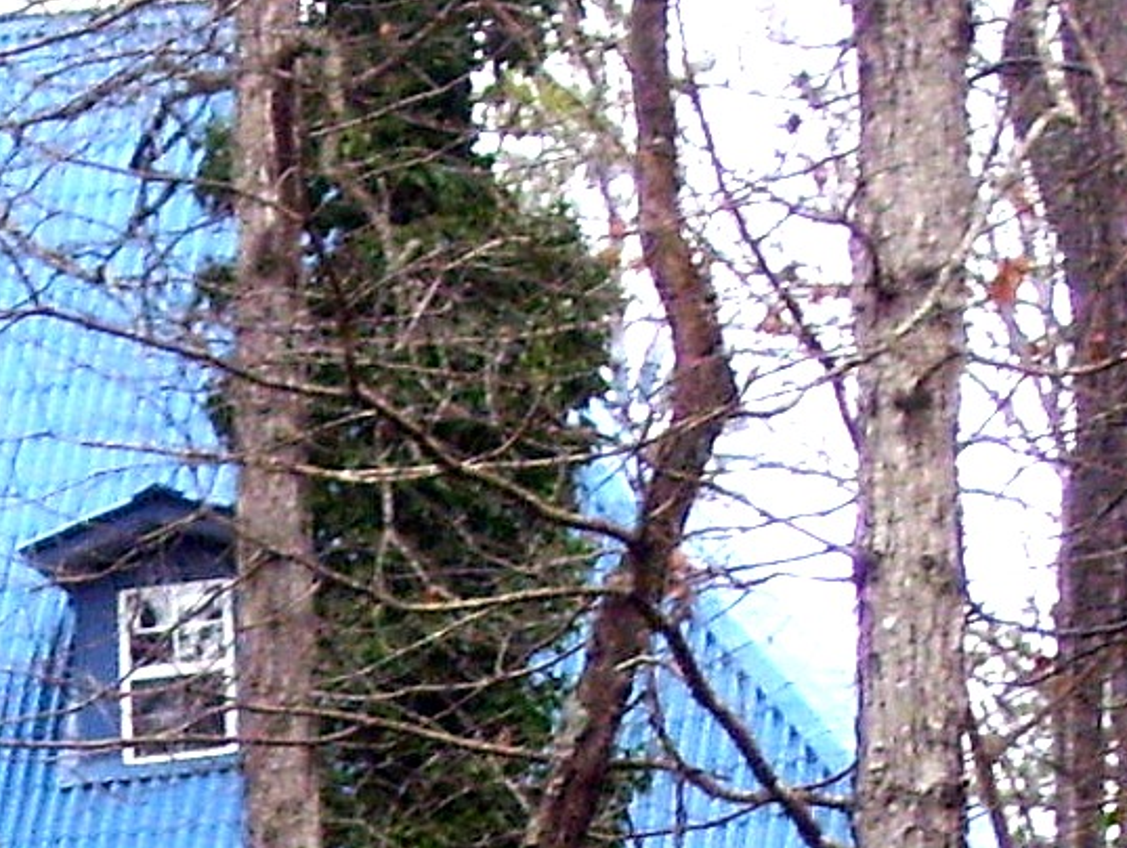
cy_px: 961
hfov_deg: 8.6
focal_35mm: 229
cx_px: -87
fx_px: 7464
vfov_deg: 6.5
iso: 200
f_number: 4
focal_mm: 11.6
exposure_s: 1/80
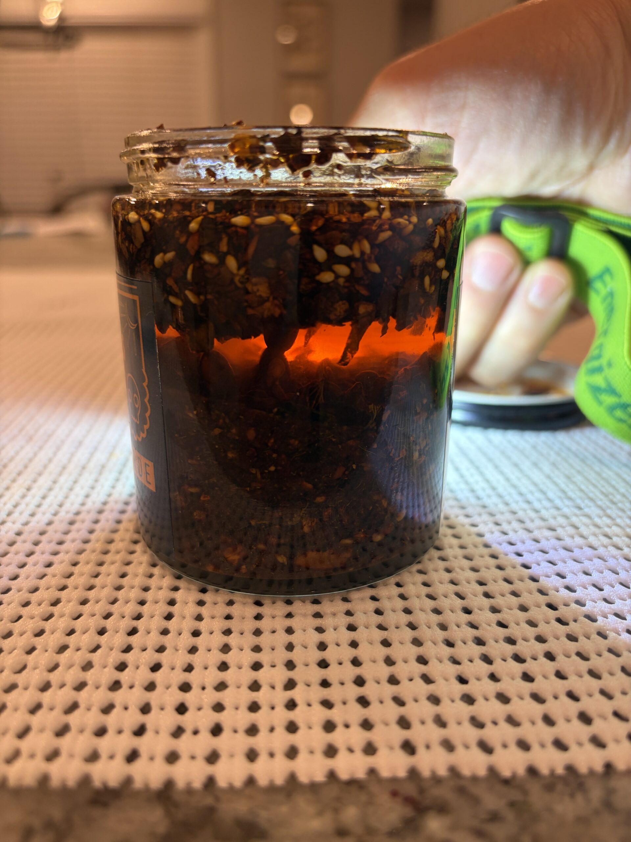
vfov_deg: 67.3
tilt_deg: -18.5
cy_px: 421
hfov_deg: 53.1
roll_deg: -0.7
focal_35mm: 26
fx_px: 632
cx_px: 316
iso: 100
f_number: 1.6
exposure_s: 1/60
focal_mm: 5.96
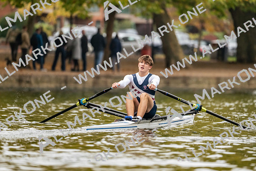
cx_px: 128
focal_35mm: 400
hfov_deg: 5.2
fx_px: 2845
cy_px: 86
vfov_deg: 3.4
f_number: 4.5
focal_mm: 400
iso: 2800
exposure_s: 1/2500
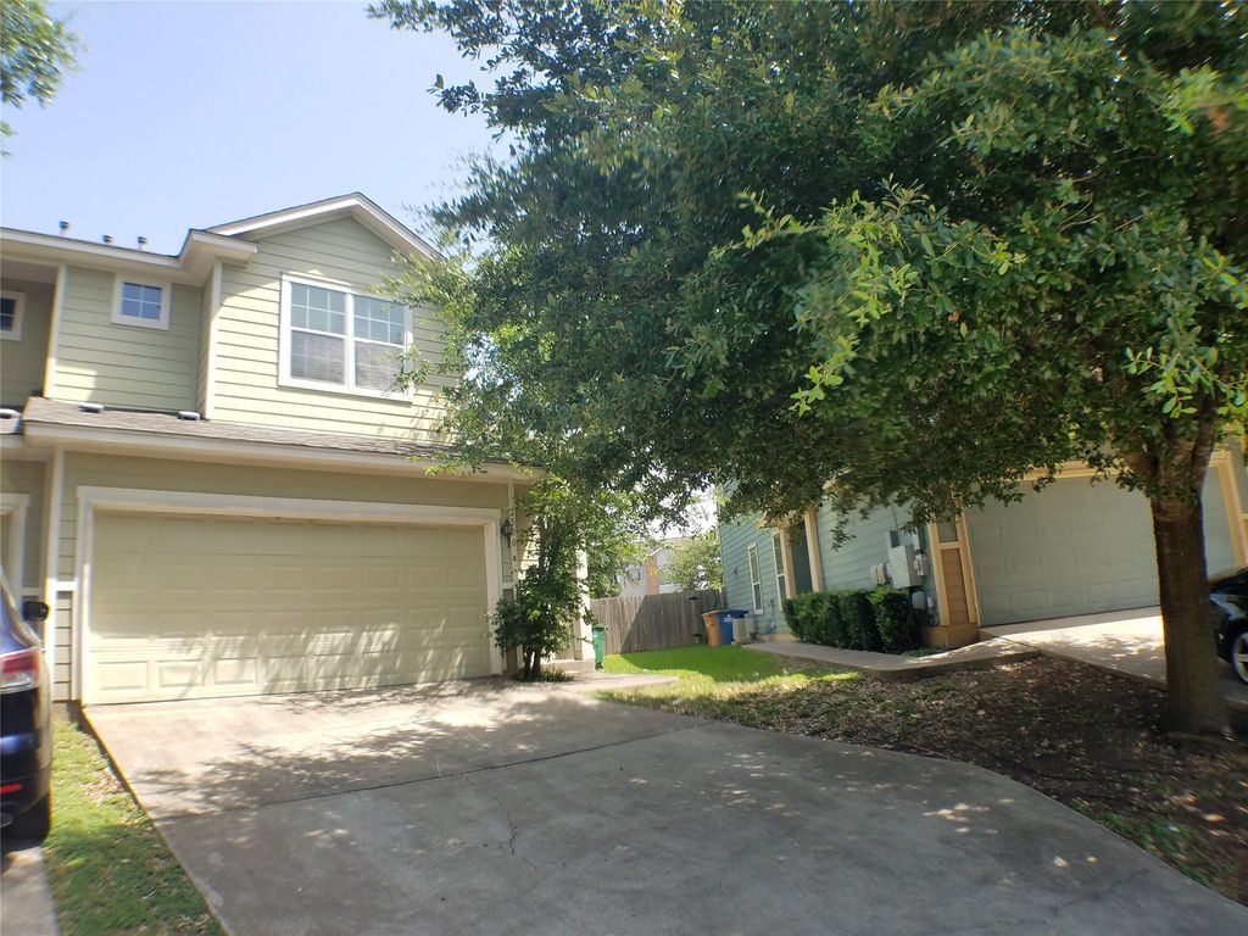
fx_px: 937
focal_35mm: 26
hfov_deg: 67.3
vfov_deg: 53.1
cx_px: 624
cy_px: 468
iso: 50
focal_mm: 4.2
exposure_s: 1/806
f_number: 1.7
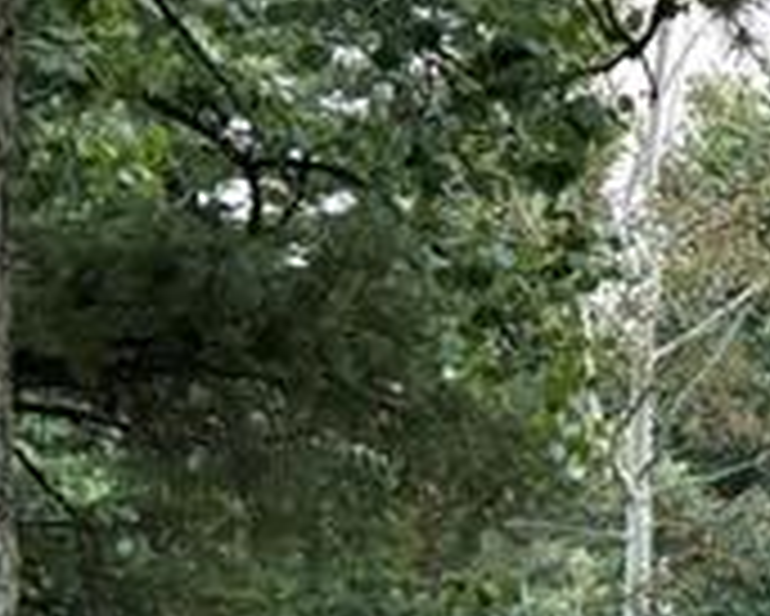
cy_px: 555
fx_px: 3466
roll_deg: +0.7
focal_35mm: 152
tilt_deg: +0.3
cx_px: 1954
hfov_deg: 10.6
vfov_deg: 10.1
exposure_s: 1/60
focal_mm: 5.96
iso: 400
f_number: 1.6
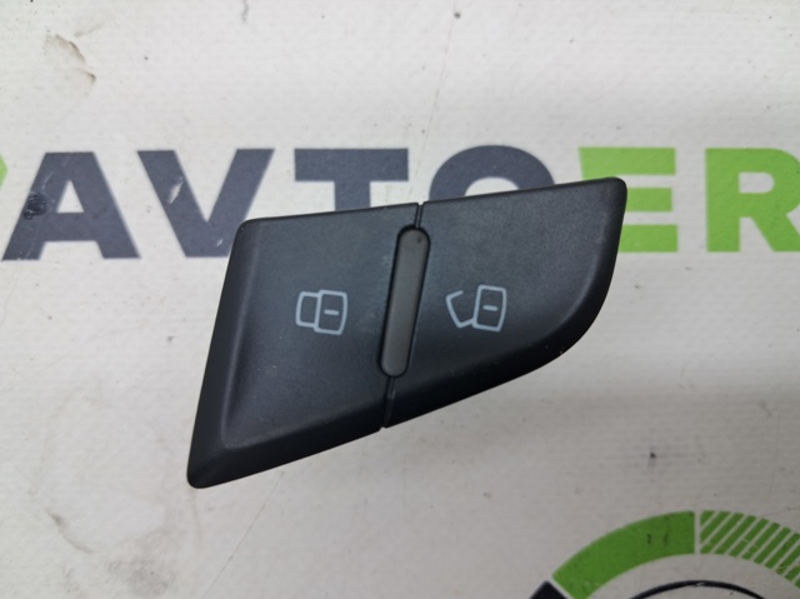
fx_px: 624
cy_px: 300
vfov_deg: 51.3
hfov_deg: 65.4
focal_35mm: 27
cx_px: 400
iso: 50
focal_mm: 4
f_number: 1.8
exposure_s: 1/60
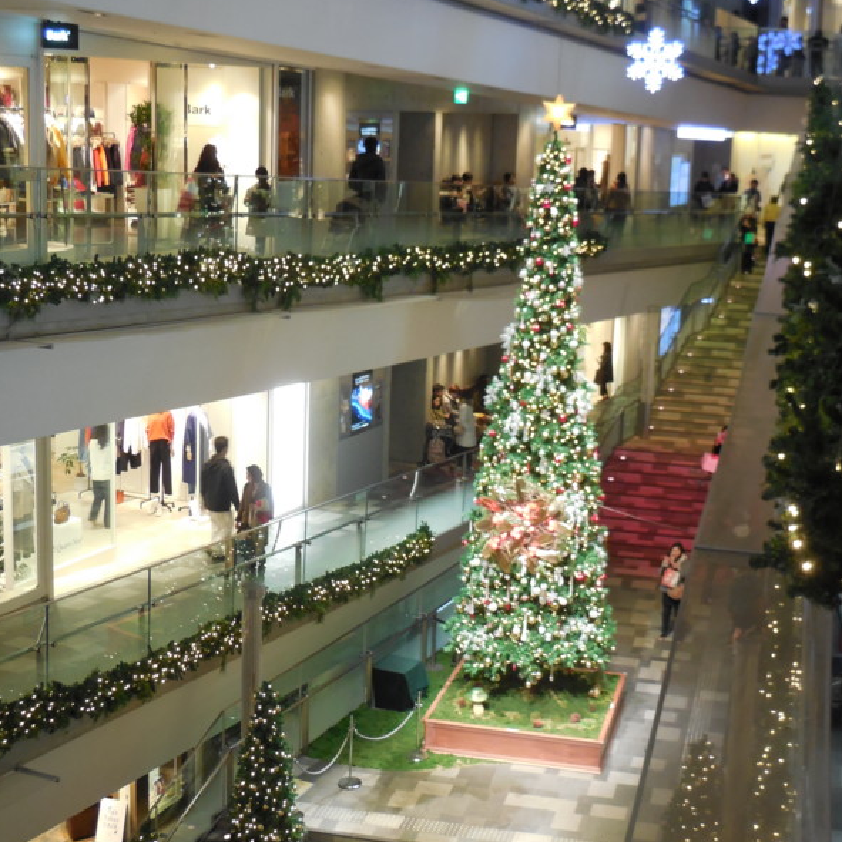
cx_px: 553
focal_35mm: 55
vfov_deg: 31.1
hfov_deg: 30.9
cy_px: 417
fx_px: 1514
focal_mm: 8.2
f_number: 3.8
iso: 400
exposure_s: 1/20
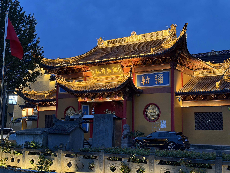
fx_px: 319
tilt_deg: +7.4
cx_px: 115
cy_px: 86
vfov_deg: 30.3
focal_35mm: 48
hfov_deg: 39.7
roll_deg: -0.5
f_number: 1.78
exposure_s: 1/25
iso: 500
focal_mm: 6.76
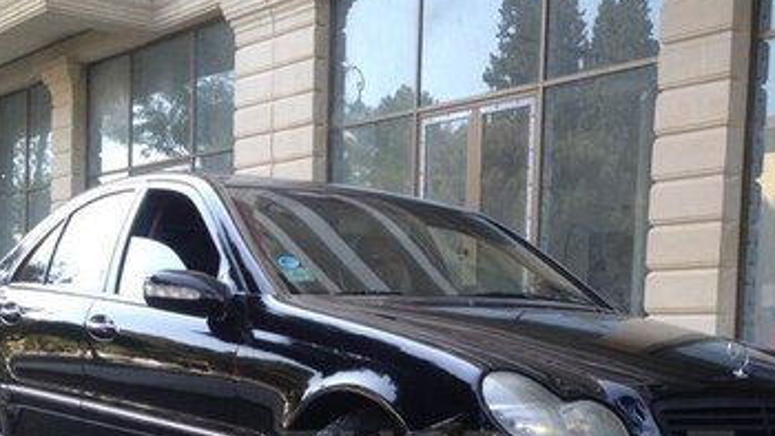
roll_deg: -3.2
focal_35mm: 72
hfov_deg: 29.2
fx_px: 1480
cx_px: 509
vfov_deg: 16.3
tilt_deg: -6.7
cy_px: 464
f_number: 2.4
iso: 50
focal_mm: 4.28
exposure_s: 1/120
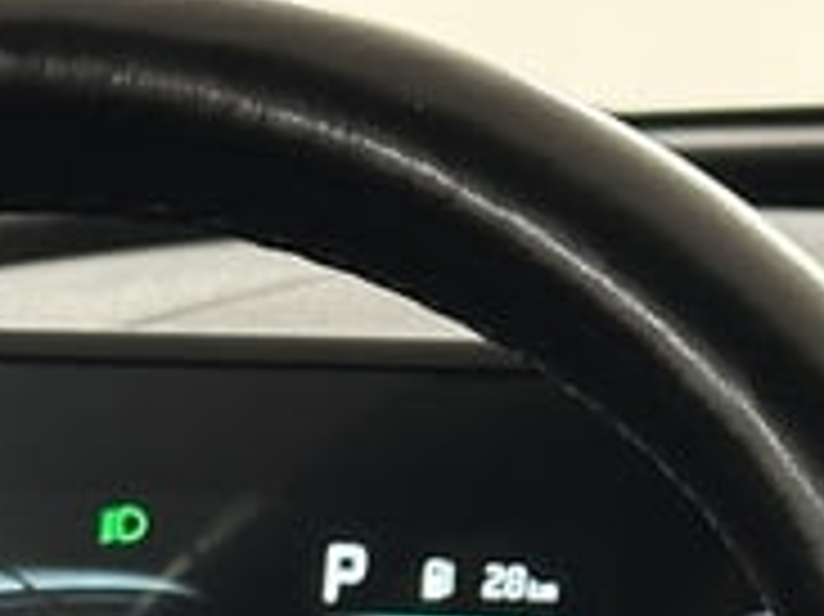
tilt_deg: -14.8
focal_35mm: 236
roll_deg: +0.3
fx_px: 5614
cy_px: 1423
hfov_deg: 8.3
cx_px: -239
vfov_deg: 6.1
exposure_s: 1/33
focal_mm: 6.86
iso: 200
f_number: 1.78
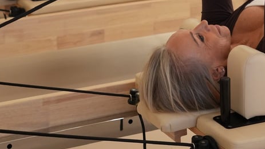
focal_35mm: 121
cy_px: -84
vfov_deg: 9.7
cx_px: 169
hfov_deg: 17.7
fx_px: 849
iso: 800
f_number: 2.8
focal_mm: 30.9
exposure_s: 1/100
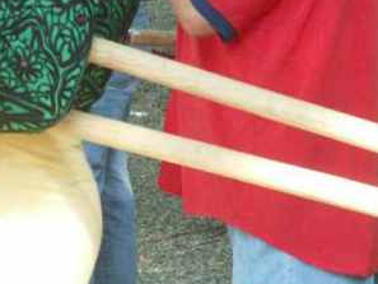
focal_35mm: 304
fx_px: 3321
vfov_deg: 4.9
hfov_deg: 6.5
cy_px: -78
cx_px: 233
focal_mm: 28
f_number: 5
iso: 400
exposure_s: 1/400
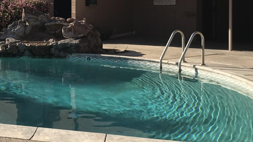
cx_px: 5
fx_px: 429
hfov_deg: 30.7
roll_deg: -0.2
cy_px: 10
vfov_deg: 18.5
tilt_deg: -0.7
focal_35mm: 64
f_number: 1.8
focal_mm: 3.99
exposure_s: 1/2037
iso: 20
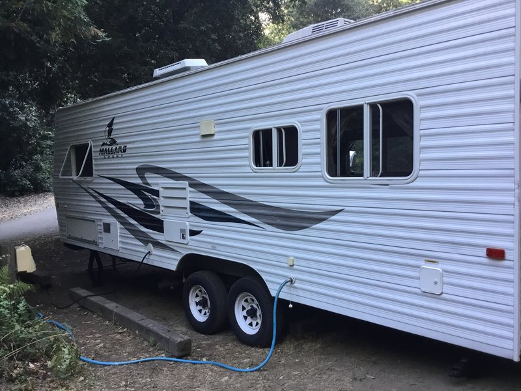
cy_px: 196
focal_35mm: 31
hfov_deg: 58.4
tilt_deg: -3.8
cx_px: 260
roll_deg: +1.6
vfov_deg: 45.4
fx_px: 467
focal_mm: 3.3
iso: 32
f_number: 2.4
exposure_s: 1/30
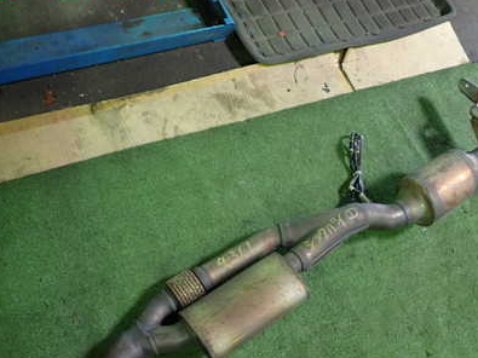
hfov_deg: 48.0
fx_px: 525
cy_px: 248
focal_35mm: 38
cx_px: 326
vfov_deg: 37.2
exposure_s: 1/30
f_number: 2
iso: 200
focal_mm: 4.5
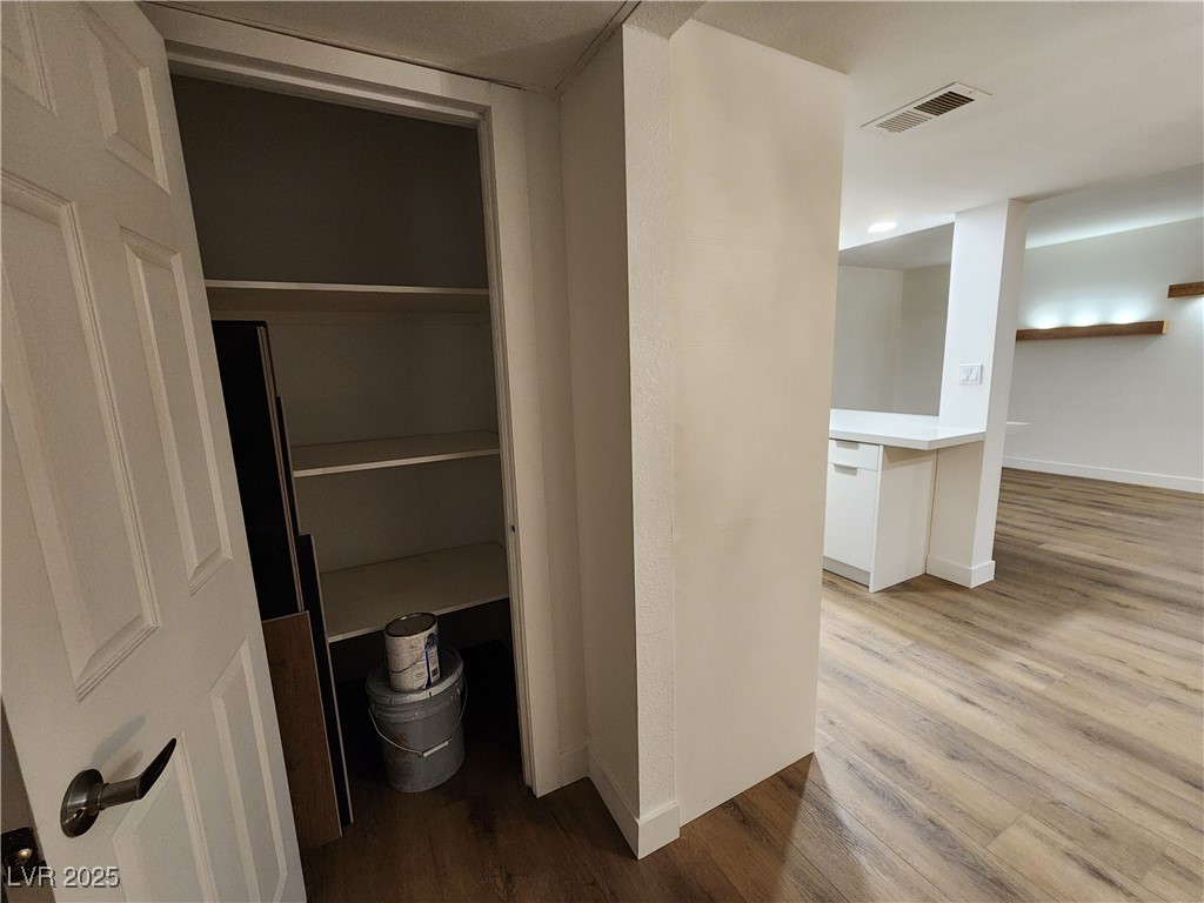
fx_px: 452
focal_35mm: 13
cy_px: 452
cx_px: 602
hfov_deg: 106.2
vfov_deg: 89.9
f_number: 2.2
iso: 320
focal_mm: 2.2
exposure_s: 1/40
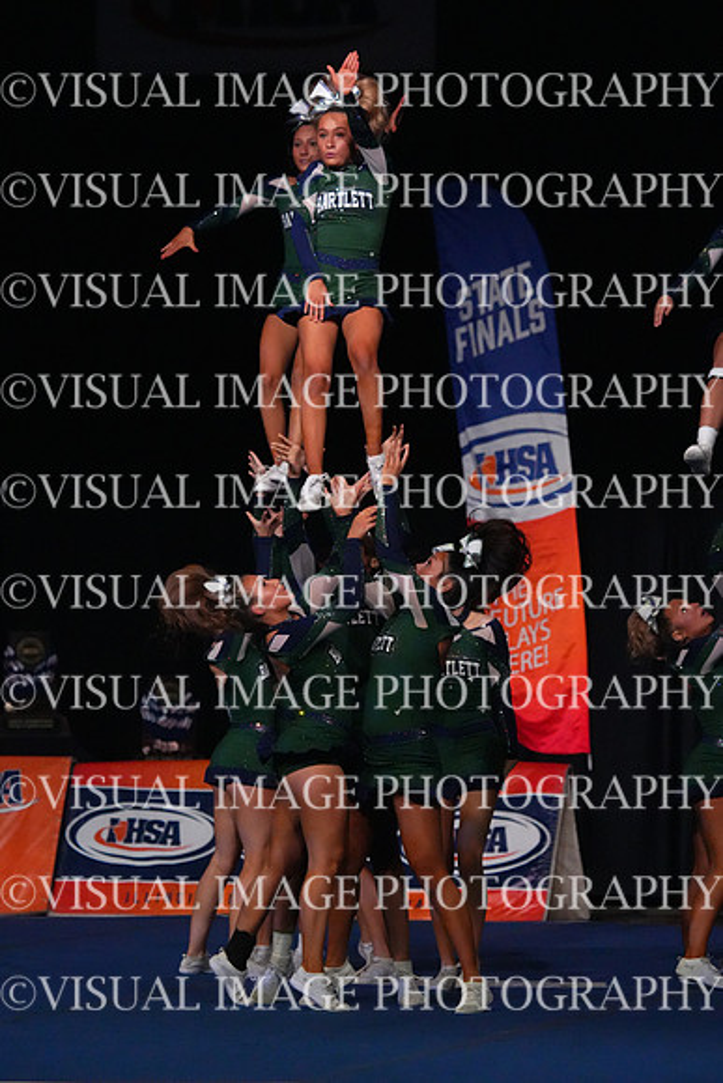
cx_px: 362
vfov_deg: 10.3
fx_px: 6021
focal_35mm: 200
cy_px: 542
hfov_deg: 6.9
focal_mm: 200
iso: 16000
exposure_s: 1/1250
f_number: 5.6
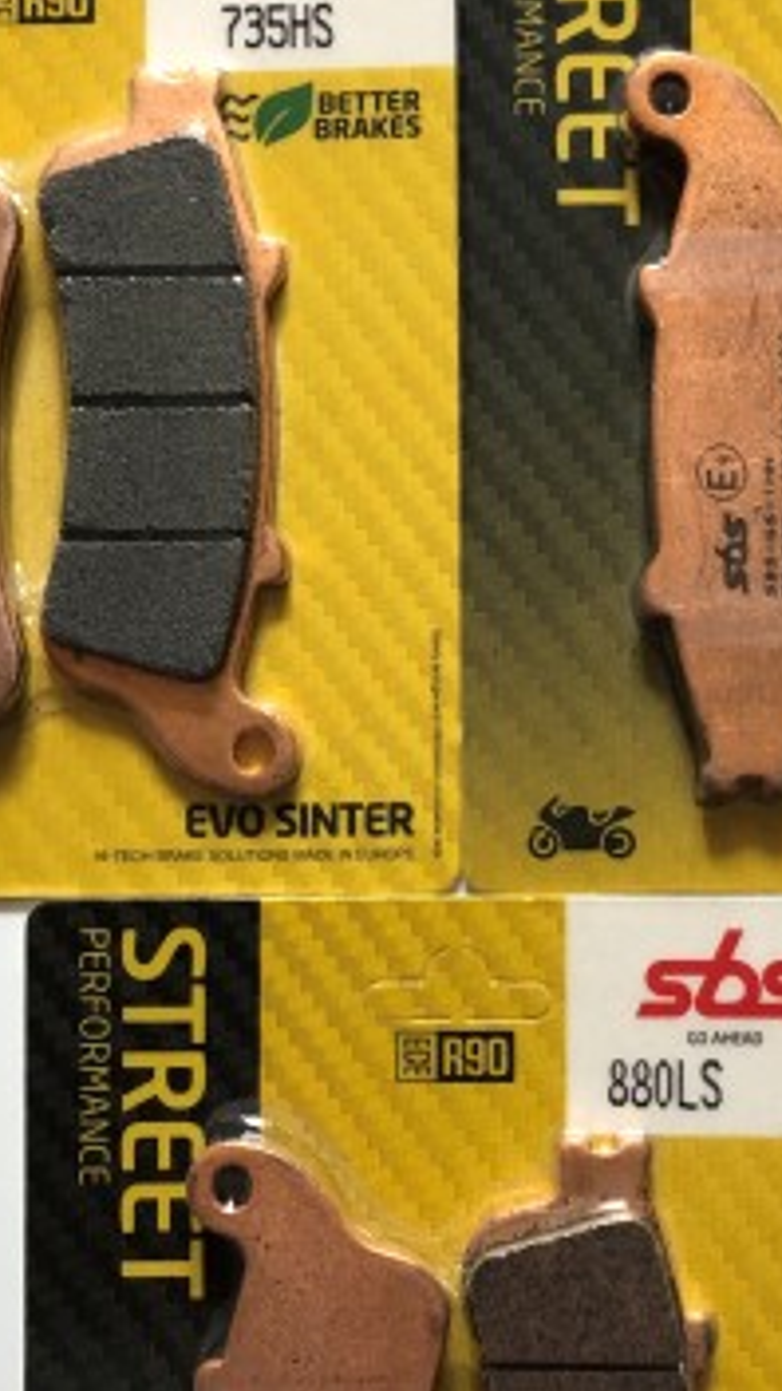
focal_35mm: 52
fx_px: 1917
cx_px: 454
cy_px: 885
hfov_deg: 23.0
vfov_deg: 39.5
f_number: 1.8
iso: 64
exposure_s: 1/17
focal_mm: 3.99
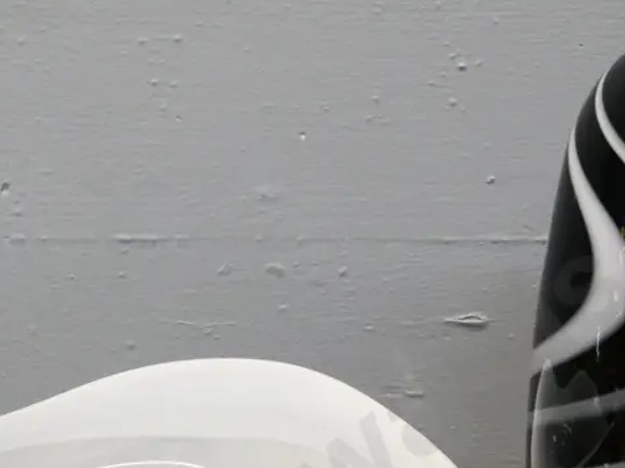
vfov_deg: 14.7
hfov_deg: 19.8
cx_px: 374
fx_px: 1787
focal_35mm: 99
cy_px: 451
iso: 3200
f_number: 5.6
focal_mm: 23
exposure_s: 1/125
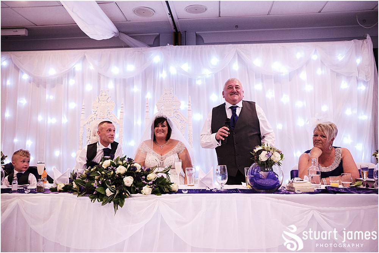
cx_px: 190
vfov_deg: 37.9
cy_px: 126
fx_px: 369
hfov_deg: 54.4
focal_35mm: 35
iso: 5000
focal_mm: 23
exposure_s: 1/125
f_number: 2.8
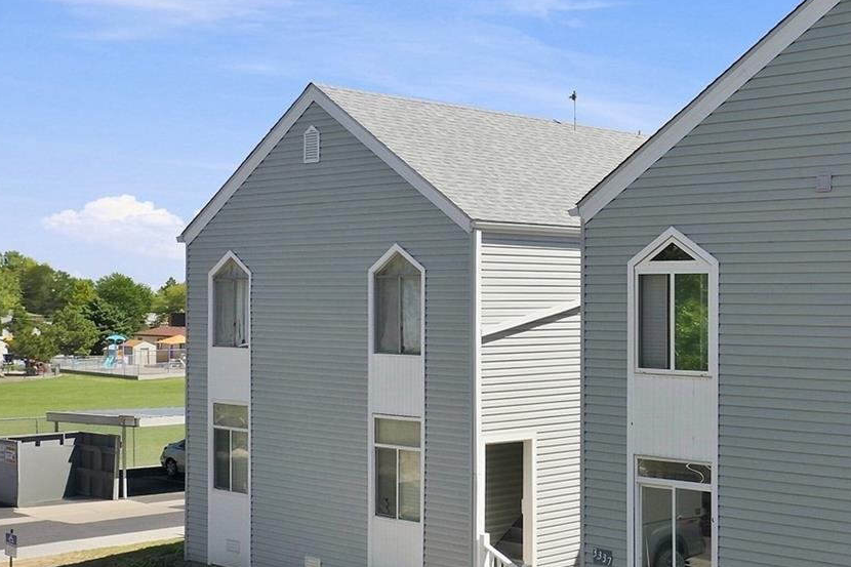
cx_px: 791
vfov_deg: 24.9
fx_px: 1276
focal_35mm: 54
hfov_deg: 34.5
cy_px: 394
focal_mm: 10.3
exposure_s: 1/500
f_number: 5.6
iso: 100
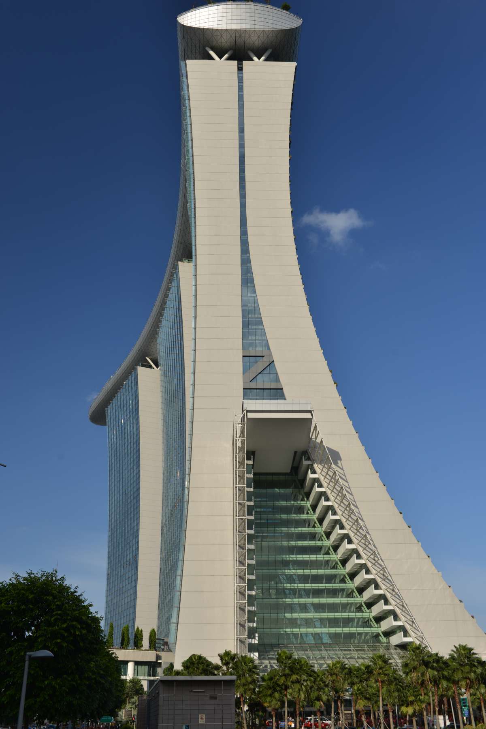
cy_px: 364
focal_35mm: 34
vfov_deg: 55.8
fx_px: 688
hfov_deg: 38.9
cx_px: 243
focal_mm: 34
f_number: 7.1
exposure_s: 1/200
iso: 100
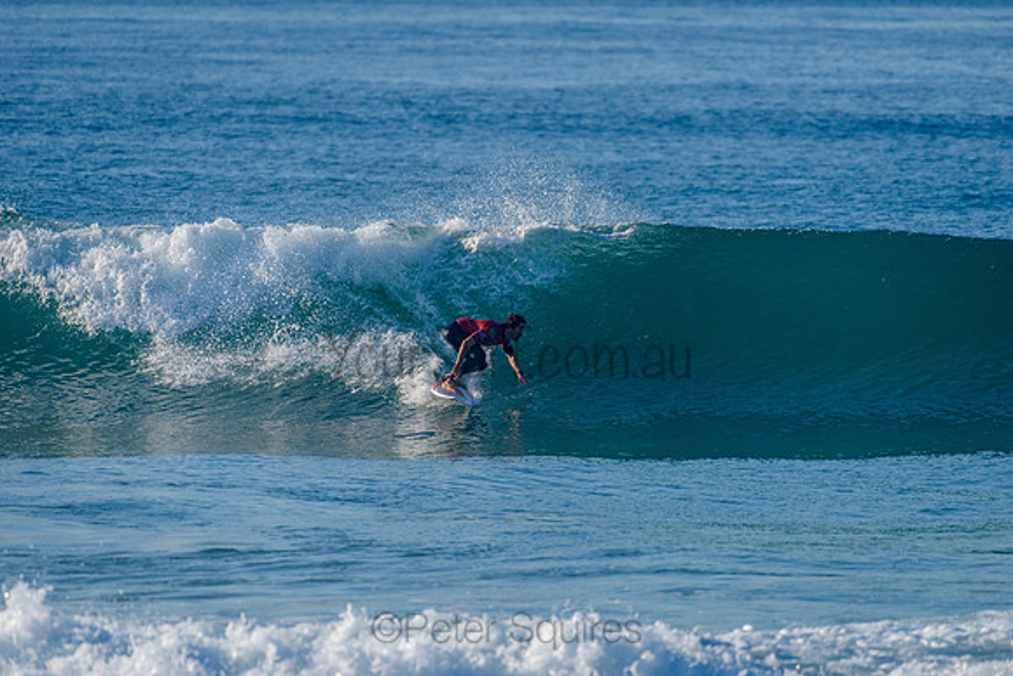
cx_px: 506
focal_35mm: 500
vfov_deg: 2.8
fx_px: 14078
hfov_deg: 4.1
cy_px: 338
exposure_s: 1/2000
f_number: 5.6
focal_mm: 500
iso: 320
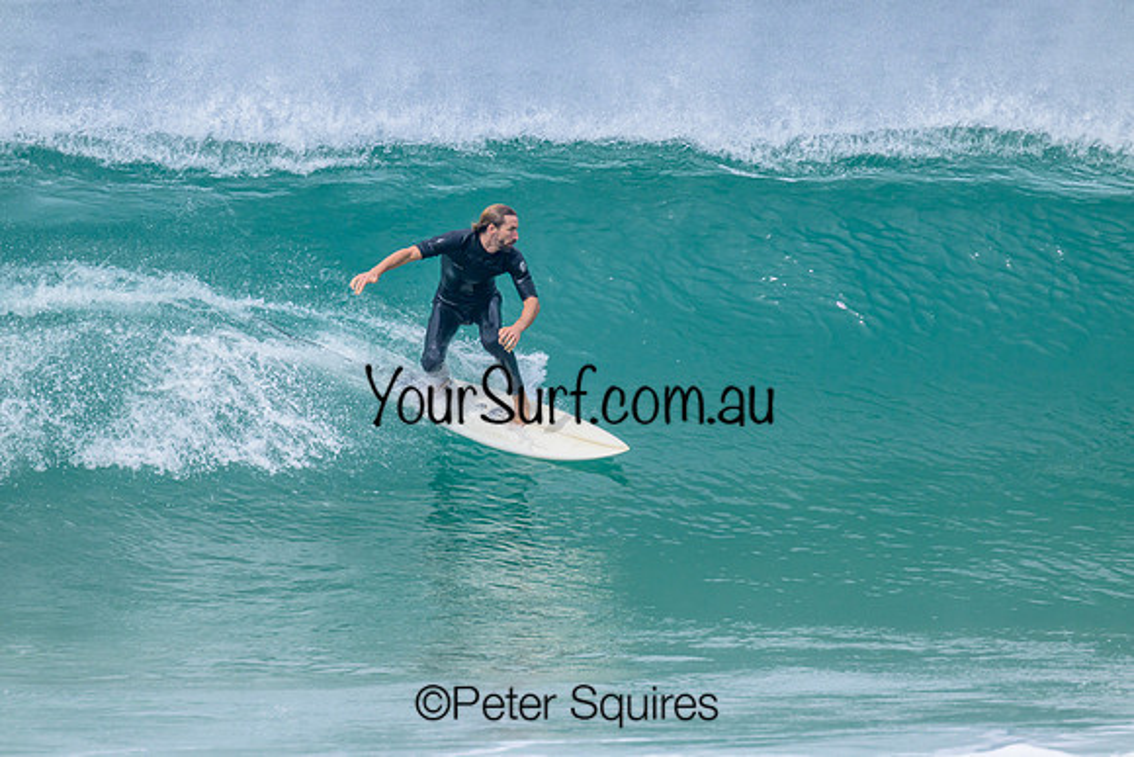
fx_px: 25205
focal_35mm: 800
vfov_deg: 1.7
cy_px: 378
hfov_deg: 2.6
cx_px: 567
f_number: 11
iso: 1100
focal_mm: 800
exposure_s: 1/2000
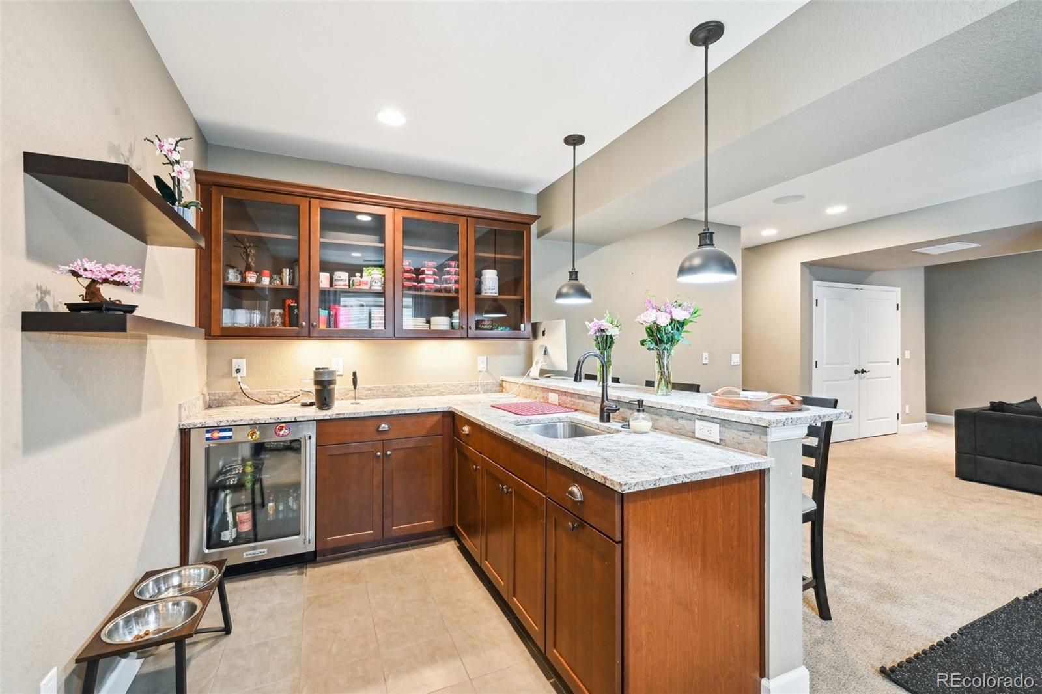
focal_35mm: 15
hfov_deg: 100.4
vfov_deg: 77.3
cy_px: 347
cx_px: 521
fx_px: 434
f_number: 10
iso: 400
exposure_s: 1/5
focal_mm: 15
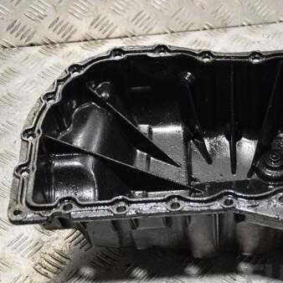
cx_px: 231
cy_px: 166
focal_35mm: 86
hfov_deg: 19.9
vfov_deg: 20.2
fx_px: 795
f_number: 4.5
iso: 560
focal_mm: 38
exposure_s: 1/60
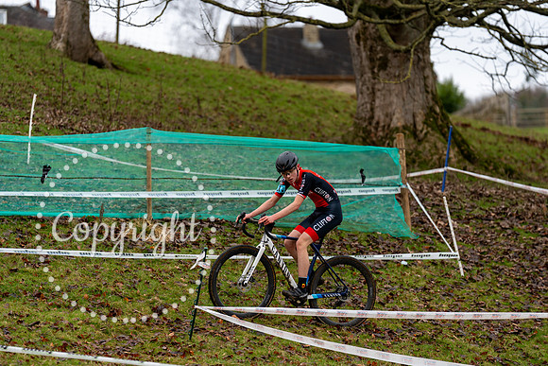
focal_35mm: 197
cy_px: 183
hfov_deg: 10.4
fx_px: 2999
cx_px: 274
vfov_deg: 7.0
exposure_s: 1/1000
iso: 640
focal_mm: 197
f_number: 3.2
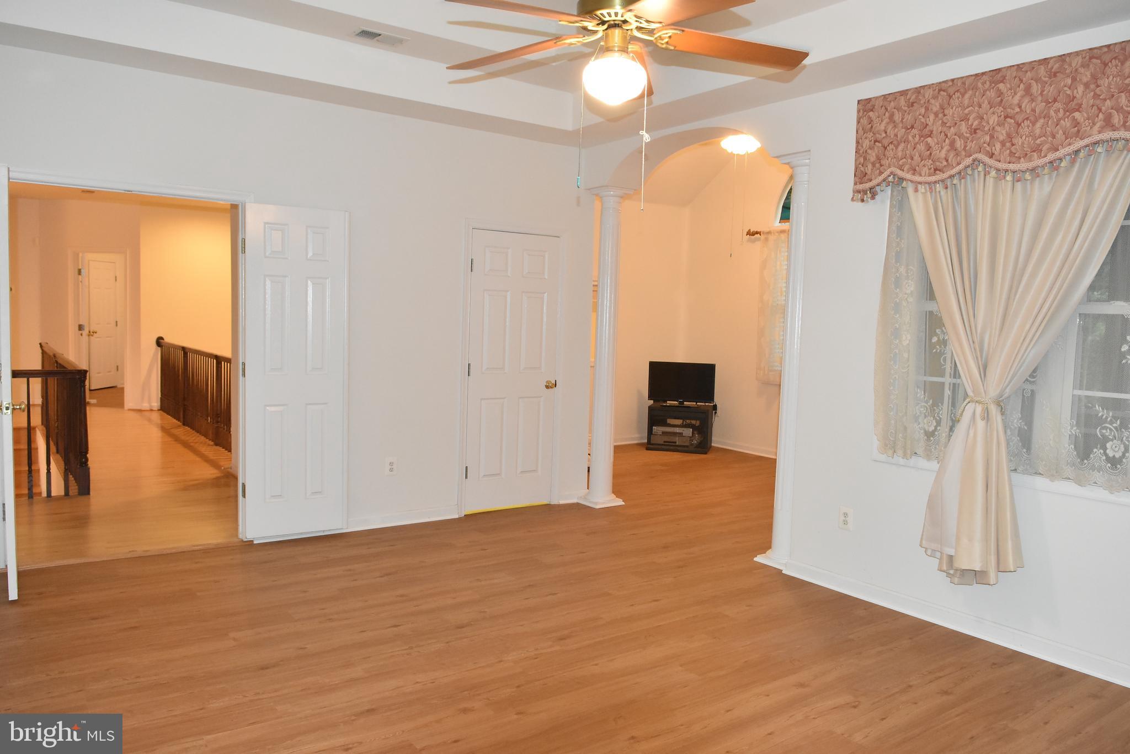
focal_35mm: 26
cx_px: 565
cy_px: 377
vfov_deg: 50.4
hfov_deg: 70.4
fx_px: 800
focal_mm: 17
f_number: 5
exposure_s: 1/60
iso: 2200
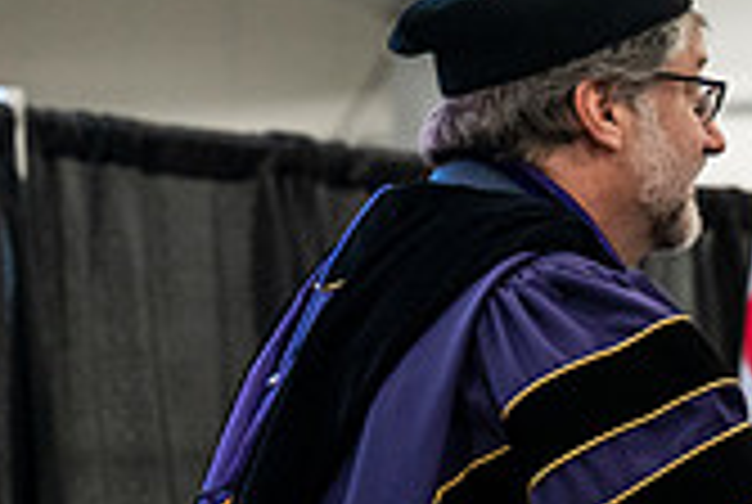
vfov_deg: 4.6
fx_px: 6236
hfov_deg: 6.9
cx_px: 842
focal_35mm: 298
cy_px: 560
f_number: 4.5
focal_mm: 86
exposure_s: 1/200
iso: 4000
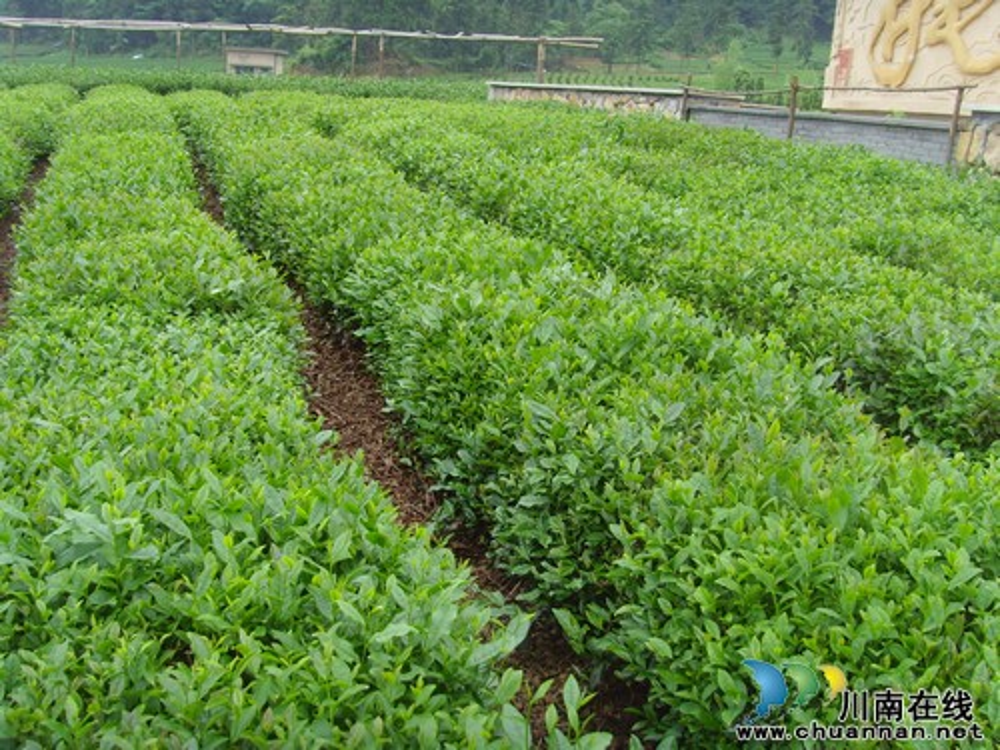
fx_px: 1127
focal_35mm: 39
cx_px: 500
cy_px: 375
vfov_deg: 36.8
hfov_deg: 47.9
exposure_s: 1/125
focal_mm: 6.6
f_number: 3.5
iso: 80
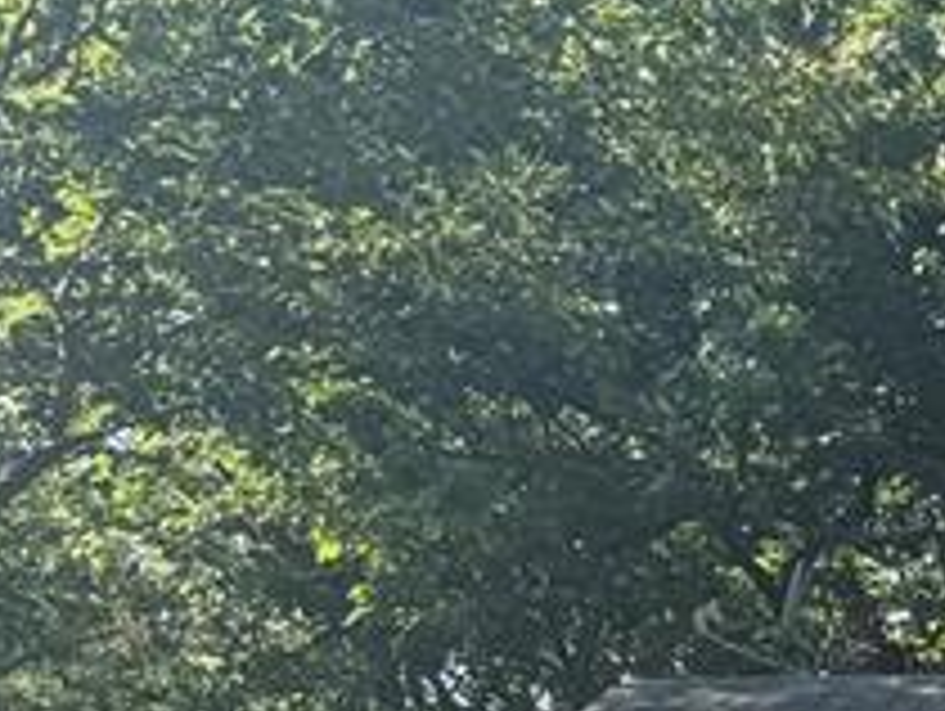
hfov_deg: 13.6
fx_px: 3198
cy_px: 1534
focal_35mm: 117
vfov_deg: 11.2
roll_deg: -0.8
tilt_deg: -8.7
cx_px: 2038
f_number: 1.78
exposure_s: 1/1770
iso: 80
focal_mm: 6.76
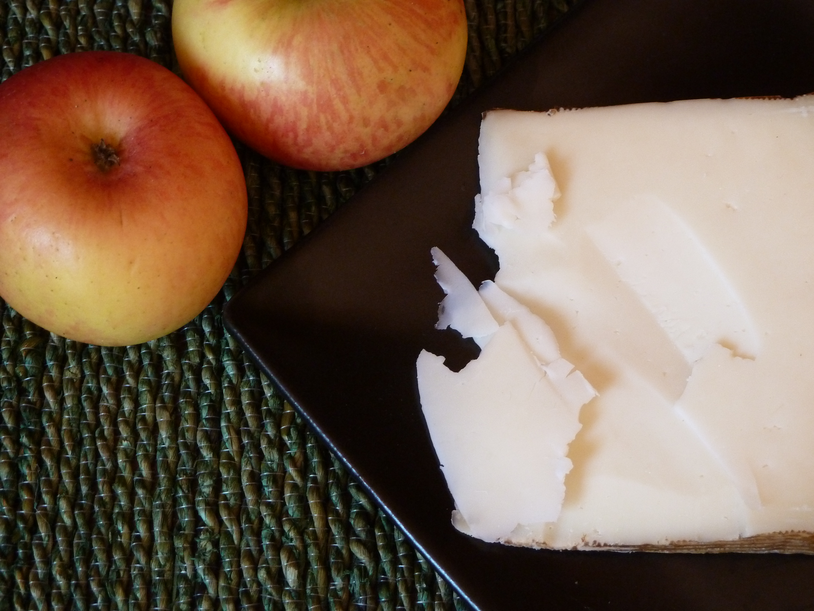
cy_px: 306
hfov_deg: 30.7
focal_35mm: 63
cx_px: 407
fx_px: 1481
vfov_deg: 23.3
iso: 400
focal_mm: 10.3
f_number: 4
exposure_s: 1/30
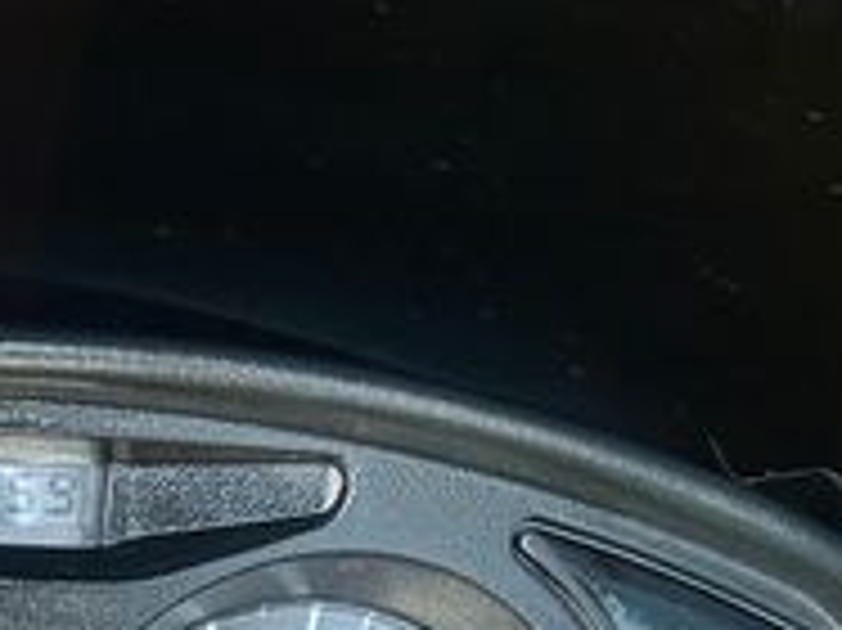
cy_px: 932
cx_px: -171
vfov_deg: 15.4
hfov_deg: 20.6
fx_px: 2163
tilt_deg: -48.1
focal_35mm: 89
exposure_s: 1/121
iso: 100
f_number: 1.5
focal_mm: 5.7
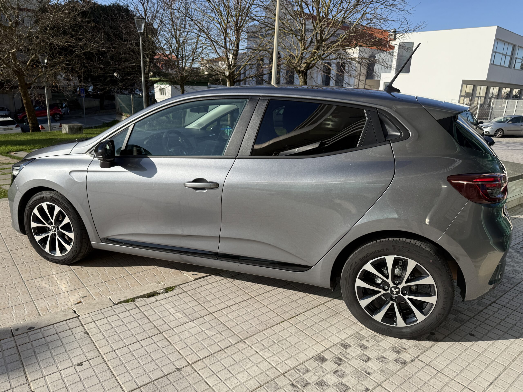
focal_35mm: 24
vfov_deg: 56.8
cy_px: 196
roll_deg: -2.5
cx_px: 262
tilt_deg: -16.8
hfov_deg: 71.6
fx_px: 363
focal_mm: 6.76
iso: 80
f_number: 1.78
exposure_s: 1/4975
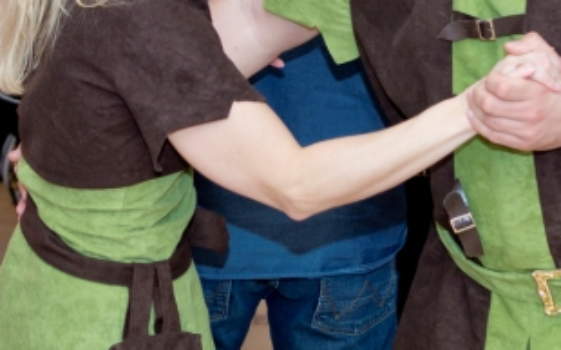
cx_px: 357
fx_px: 1802
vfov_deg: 11.1
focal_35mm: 118
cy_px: 208
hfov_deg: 17.7
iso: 320
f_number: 2.8
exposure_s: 1/320
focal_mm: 35
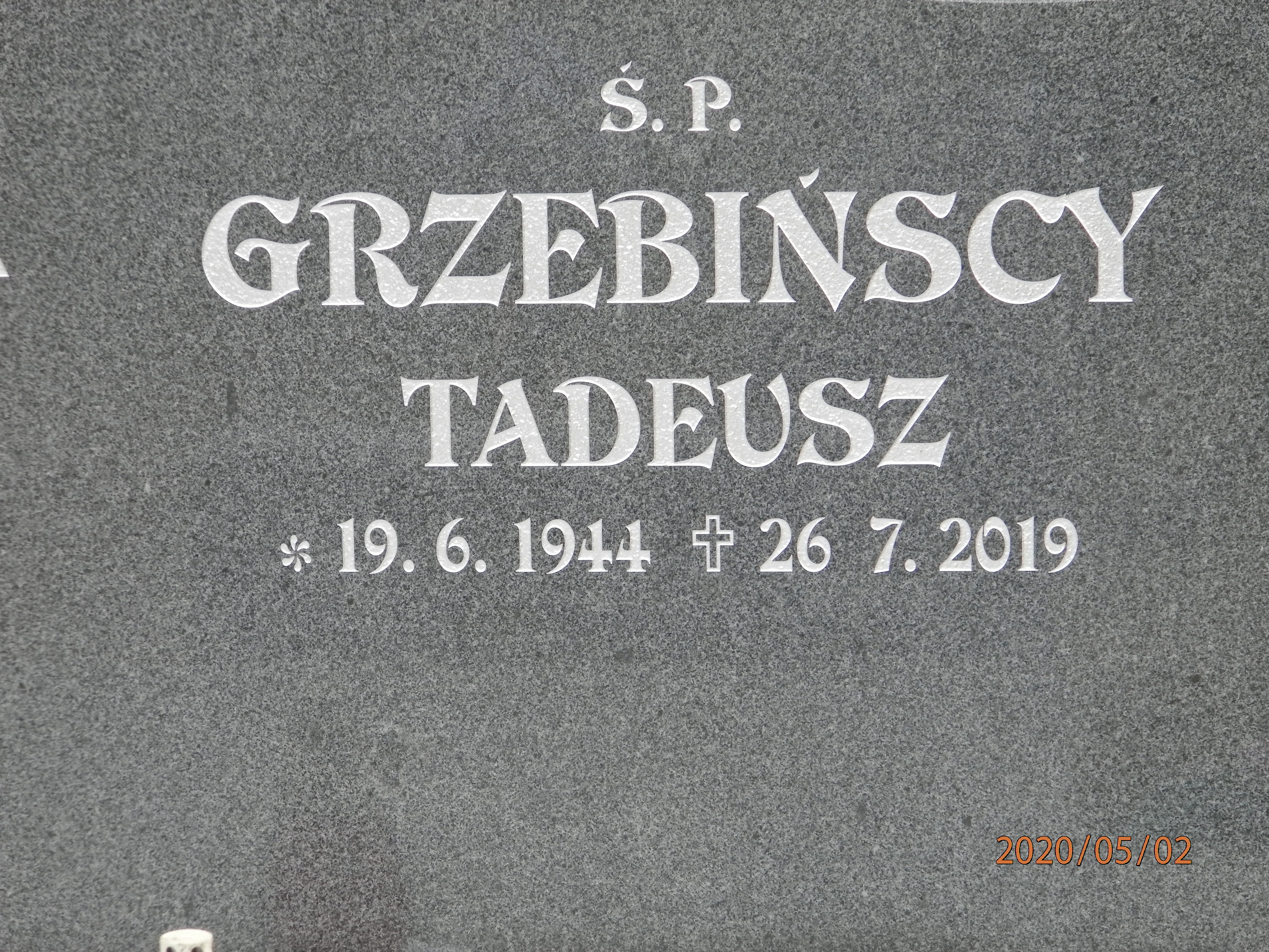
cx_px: 634
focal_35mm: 132
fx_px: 4839
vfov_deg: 11.2
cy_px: 476
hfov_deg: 14.9
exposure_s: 1/160
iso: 125
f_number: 4.7
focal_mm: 23.6
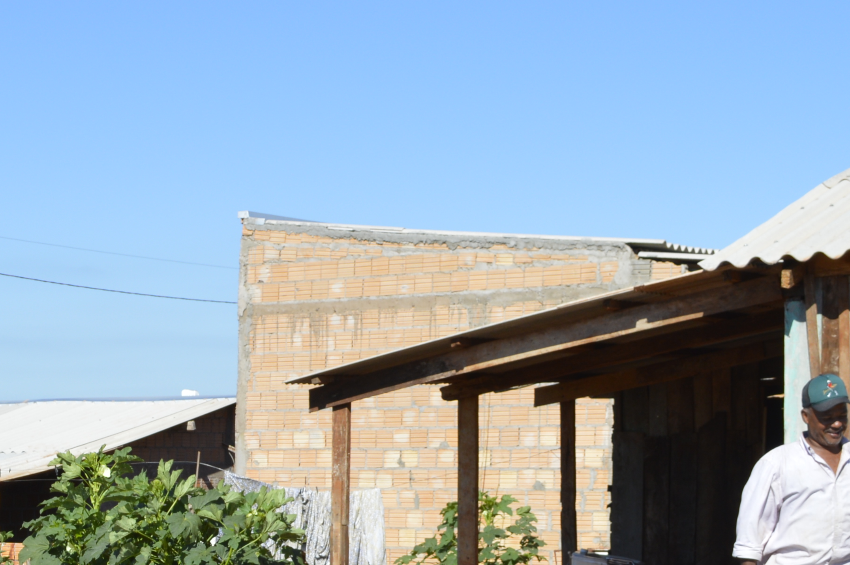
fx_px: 2274
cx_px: -69
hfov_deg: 20.3
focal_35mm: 96
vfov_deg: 13.7
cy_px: 720
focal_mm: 23
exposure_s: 1/320
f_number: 9
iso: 100
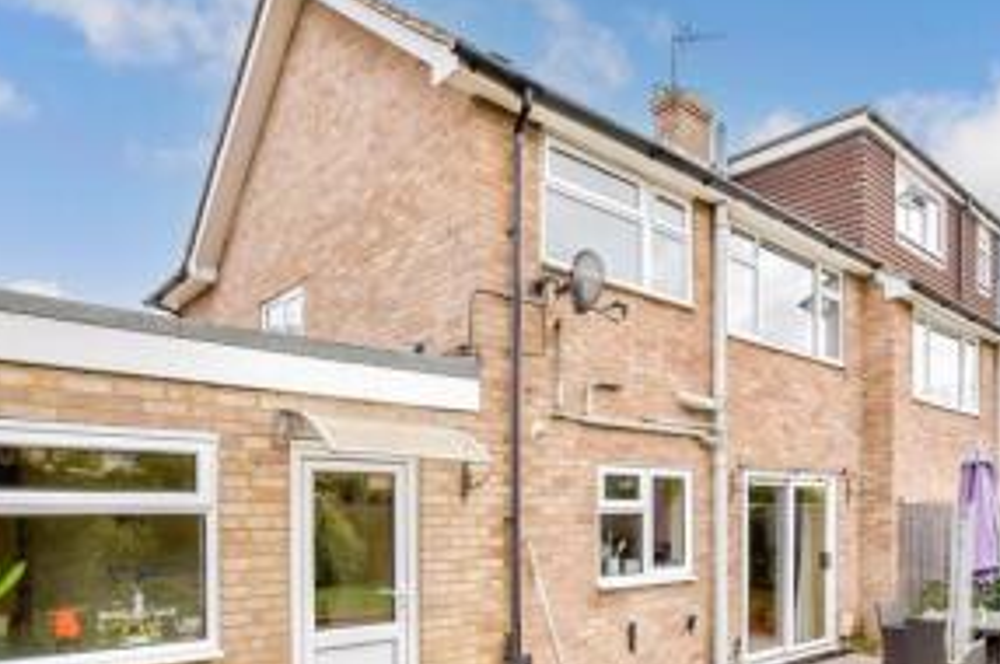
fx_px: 694
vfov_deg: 48.6
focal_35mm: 25
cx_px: 636
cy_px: 519
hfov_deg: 70.2
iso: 200
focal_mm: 10
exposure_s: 1/250
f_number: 8
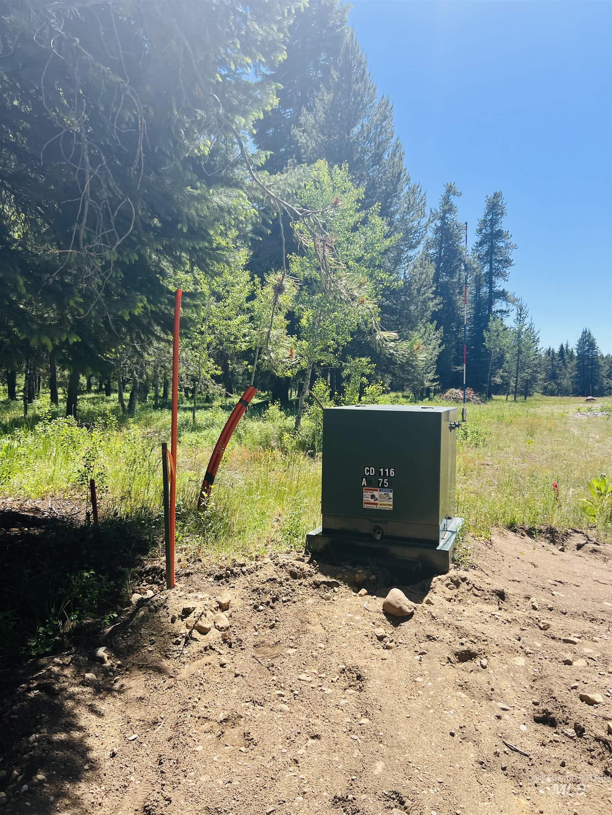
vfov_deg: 67.3
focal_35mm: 26
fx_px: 613
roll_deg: -0.3
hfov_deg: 53.1
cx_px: 306
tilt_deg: -2.7
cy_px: 408
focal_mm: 5.7
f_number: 1.5
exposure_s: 1/2299
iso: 50
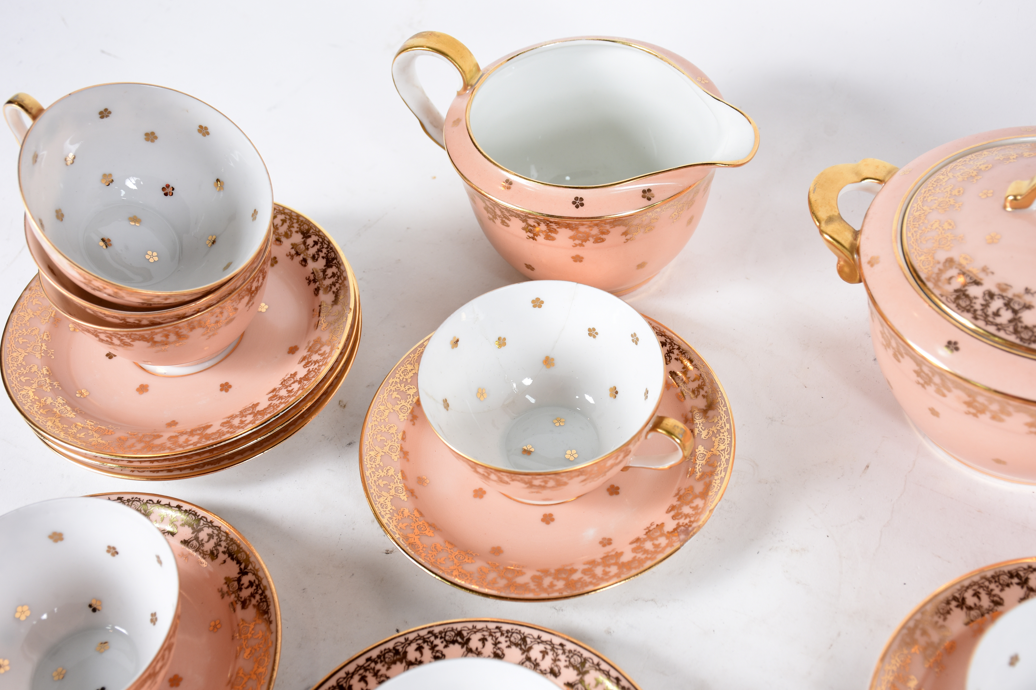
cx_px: 534
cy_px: 342
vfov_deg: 25.5
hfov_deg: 37.5
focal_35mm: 53
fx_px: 1525
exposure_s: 1/50
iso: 200
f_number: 6.3
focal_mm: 34
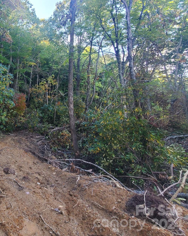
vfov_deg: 79.8
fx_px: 139
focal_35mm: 20
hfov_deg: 56.2
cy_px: 100
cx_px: 10
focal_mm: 1.8
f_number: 2.2
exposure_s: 1/59
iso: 64
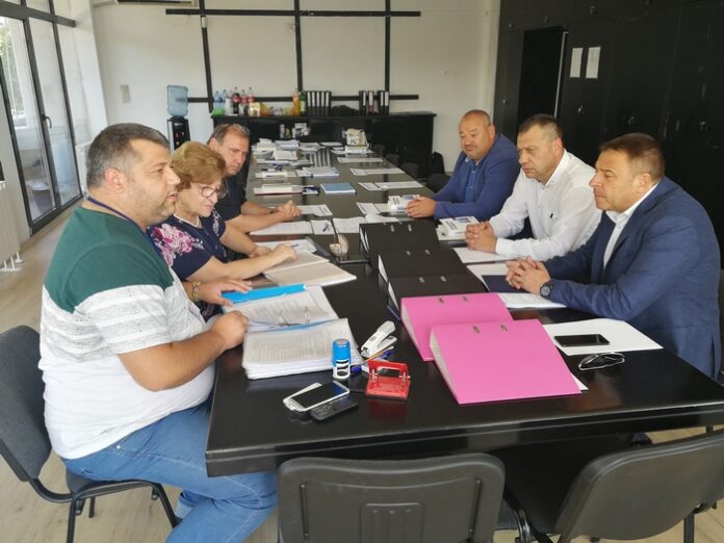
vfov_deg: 51.4
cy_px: 272
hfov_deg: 65.3
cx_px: 362
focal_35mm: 27
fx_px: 565
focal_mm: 3.95
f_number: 2.2
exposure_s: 1/50
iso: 64
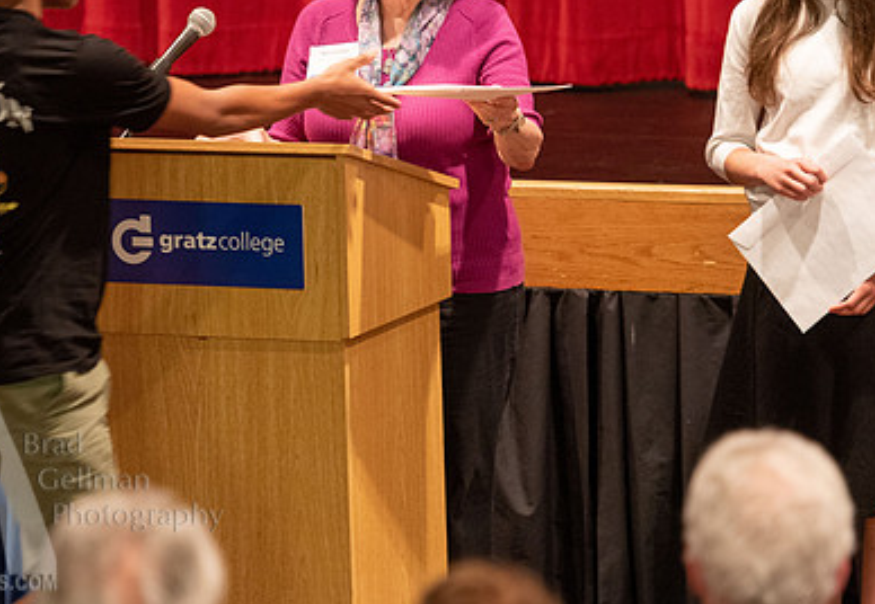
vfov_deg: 5.5
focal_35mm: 256
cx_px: 403
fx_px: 6292
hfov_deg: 8.0
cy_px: 217
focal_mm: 160
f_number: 2.8
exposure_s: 1/80
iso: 2500
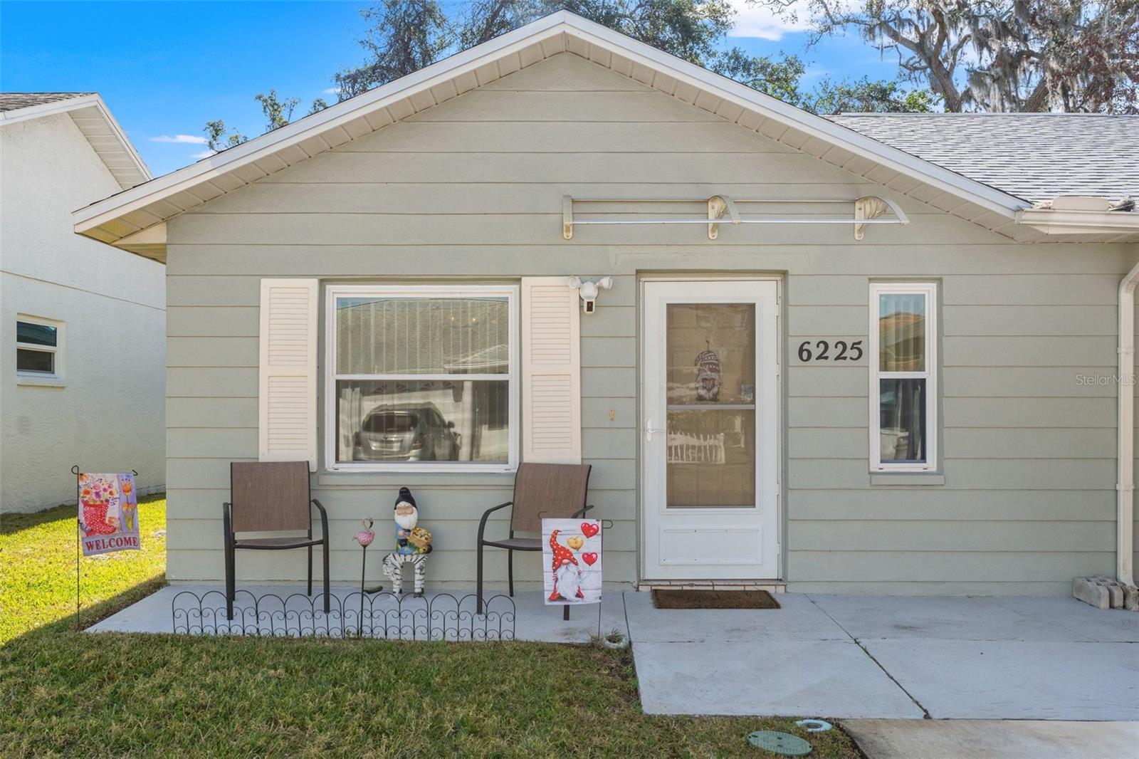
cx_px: 570
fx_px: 949
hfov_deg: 61.9
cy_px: 380
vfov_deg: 43.6
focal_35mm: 30
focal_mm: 20
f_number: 8
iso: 400
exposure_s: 1/500
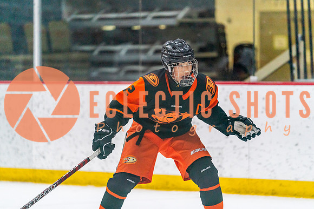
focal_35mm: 211
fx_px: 1837
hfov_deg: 9.8
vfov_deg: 6.5
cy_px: 104
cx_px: 157
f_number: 2.8
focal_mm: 200
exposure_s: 1/1250
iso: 3200
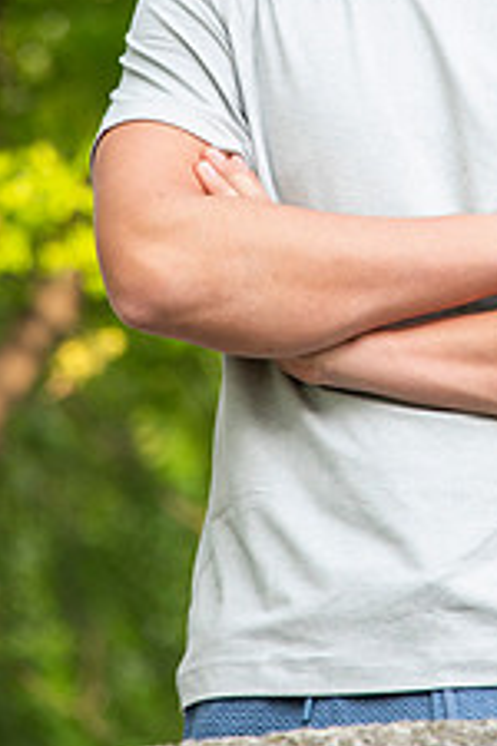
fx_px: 10333
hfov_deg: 2.8
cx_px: 434
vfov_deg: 4.1
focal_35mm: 499
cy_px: 86
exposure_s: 1/160
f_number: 7.1
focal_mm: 250
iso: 320
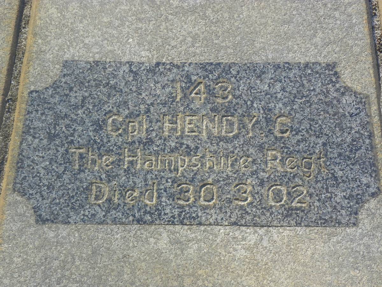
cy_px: 144
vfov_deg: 14.4
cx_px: 191
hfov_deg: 19.1
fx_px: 1137
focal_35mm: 103
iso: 64
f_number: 4
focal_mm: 18.3
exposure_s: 1/100
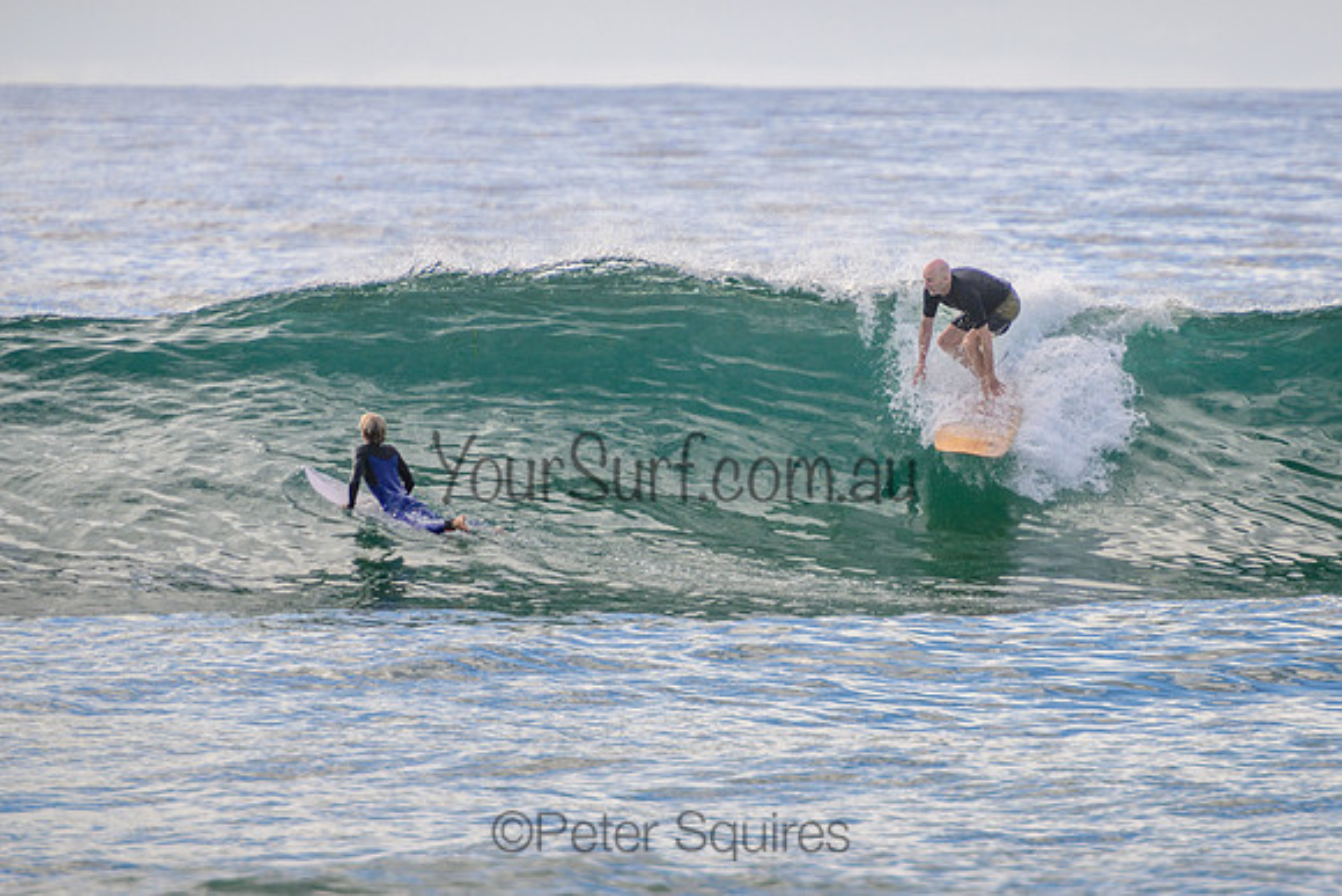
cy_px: 407
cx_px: 920
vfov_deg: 2.5
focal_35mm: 550
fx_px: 20513
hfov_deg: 3.7
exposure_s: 1/2000
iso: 280
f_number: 5.6
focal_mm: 400
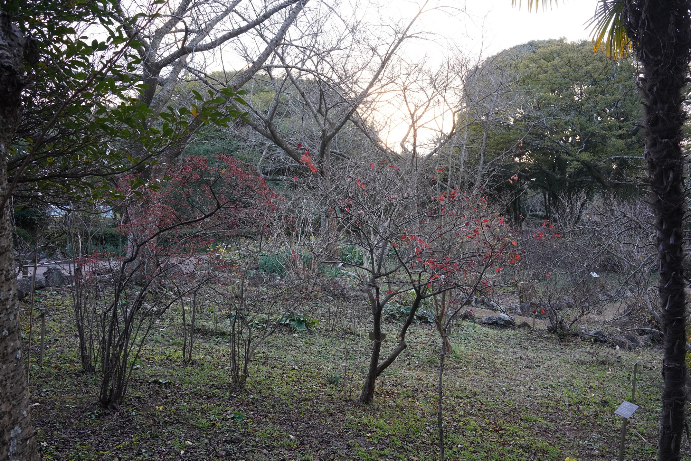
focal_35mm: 35
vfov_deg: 37.9
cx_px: 346
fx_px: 672
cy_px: 230
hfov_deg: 54.4
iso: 1600
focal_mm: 35
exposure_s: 1/100
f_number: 8
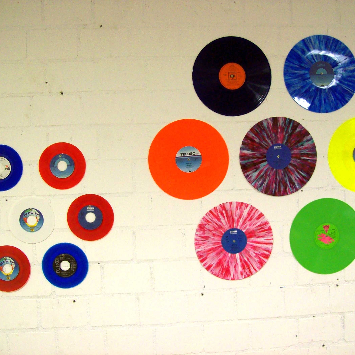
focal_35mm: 43
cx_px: 187
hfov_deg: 39.2
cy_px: 175
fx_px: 499
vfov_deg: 39.2
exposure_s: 1/10.9
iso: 160
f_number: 2.7
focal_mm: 6
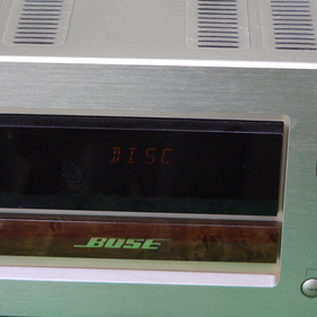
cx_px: 120
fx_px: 1399
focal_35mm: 135
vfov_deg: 12.9
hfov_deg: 12.9
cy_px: 157
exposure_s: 1/8
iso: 200
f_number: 2.8
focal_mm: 18.8
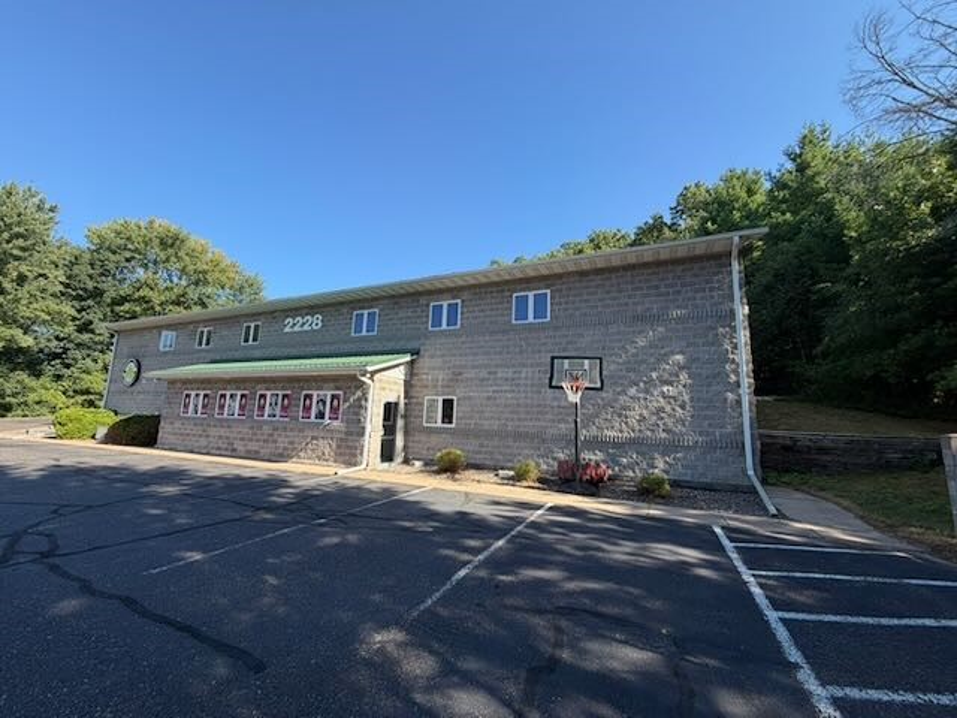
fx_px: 387
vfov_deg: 85.7
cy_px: 359
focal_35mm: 14
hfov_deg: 102.1
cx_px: 478
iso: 40
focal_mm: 2.22
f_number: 2.2
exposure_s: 1/502
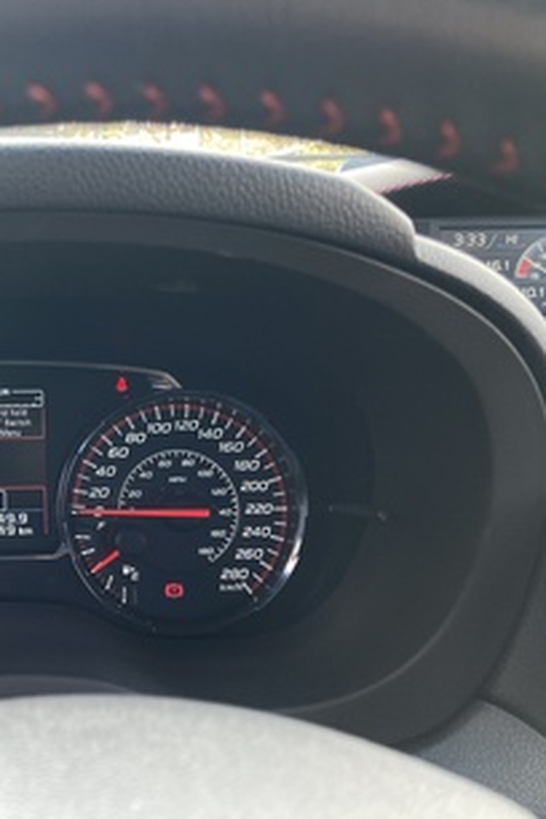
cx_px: -5
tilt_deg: -16.4
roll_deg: +1.2
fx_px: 910
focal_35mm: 40
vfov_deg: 48.5
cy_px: 403
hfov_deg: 30.9
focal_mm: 3.99
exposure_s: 1/100
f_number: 1.8
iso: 80
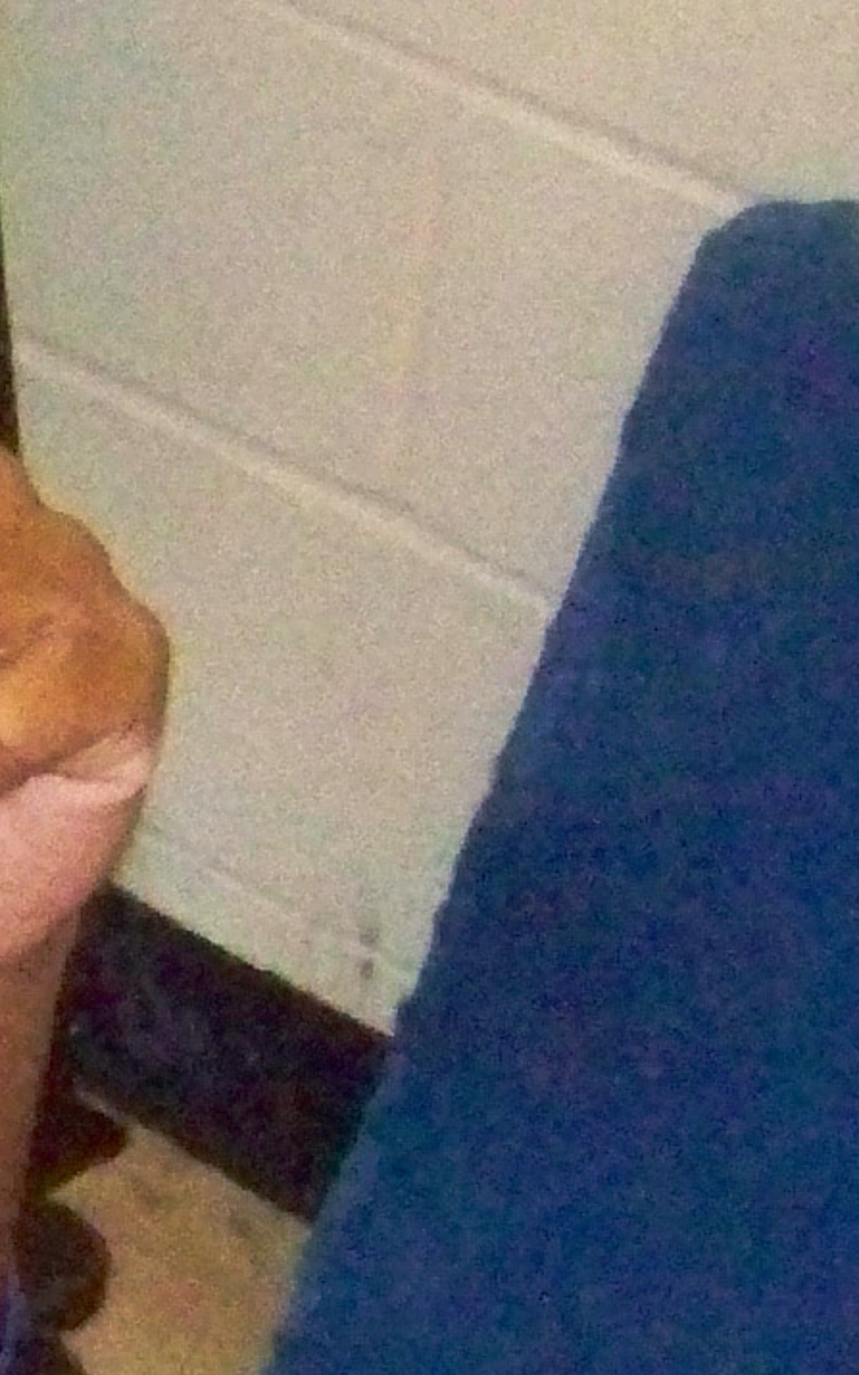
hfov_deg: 7.2
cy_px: 1169
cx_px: -1558
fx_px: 6142
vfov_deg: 12.7
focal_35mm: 164
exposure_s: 1/500
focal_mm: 5.85
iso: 1600
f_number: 2.8
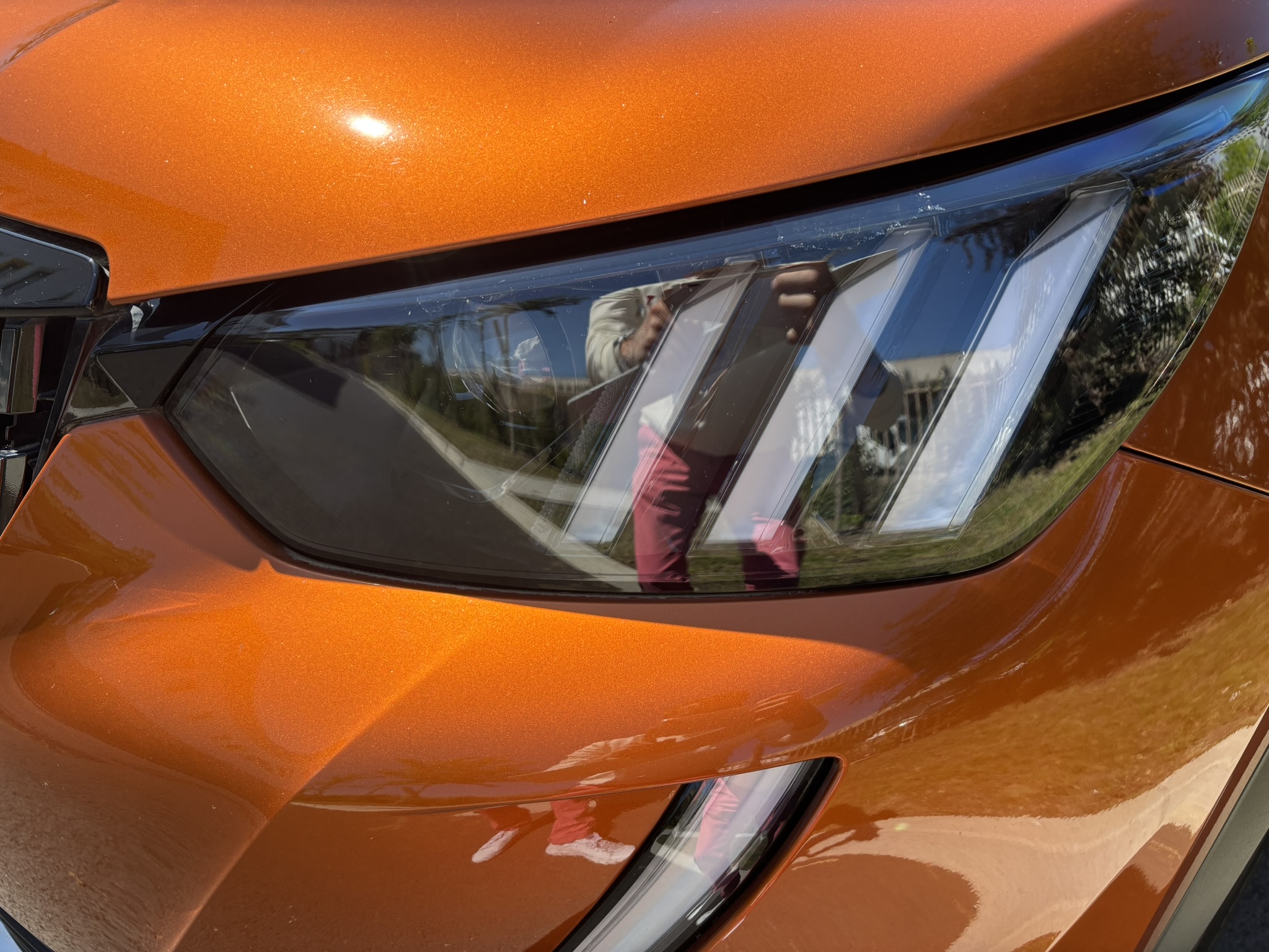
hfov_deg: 67.3
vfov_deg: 53.1
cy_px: 476
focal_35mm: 26
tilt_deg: -32.4
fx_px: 953
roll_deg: +0.6
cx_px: 634
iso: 50
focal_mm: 5.96
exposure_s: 1/1103
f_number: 1.6
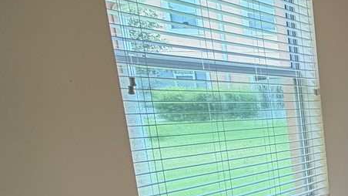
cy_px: 194
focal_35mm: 54
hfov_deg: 23.3
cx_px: 604
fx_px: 498
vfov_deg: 21.5
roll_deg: +0.1
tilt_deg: -10.8
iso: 160
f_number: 2.2
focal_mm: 2.22
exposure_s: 1/120
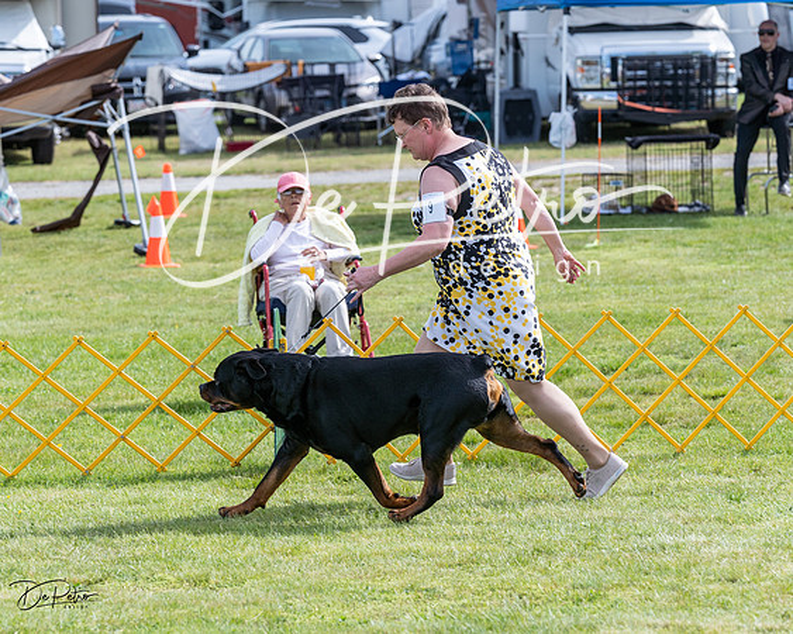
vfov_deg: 8.8
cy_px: 276
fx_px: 4117
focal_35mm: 175
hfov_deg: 11.0
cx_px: 335
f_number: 5.6
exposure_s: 1/1250
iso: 400
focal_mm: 138
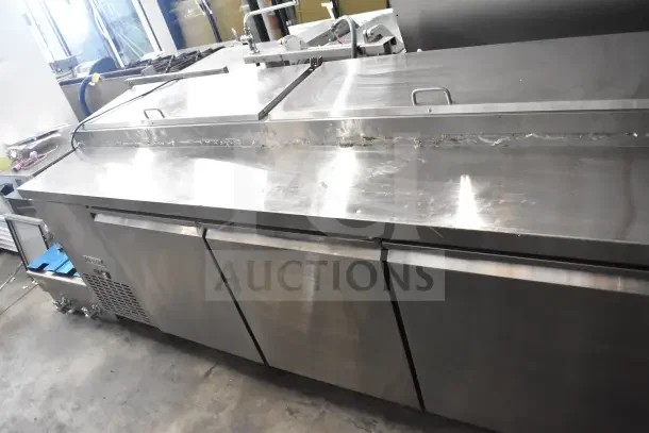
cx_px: 324
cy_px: 216
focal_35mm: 27
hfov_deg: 67.4
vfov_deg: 48.0
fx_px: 487
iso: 6400
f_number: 5
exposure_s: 1/100
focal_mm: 18
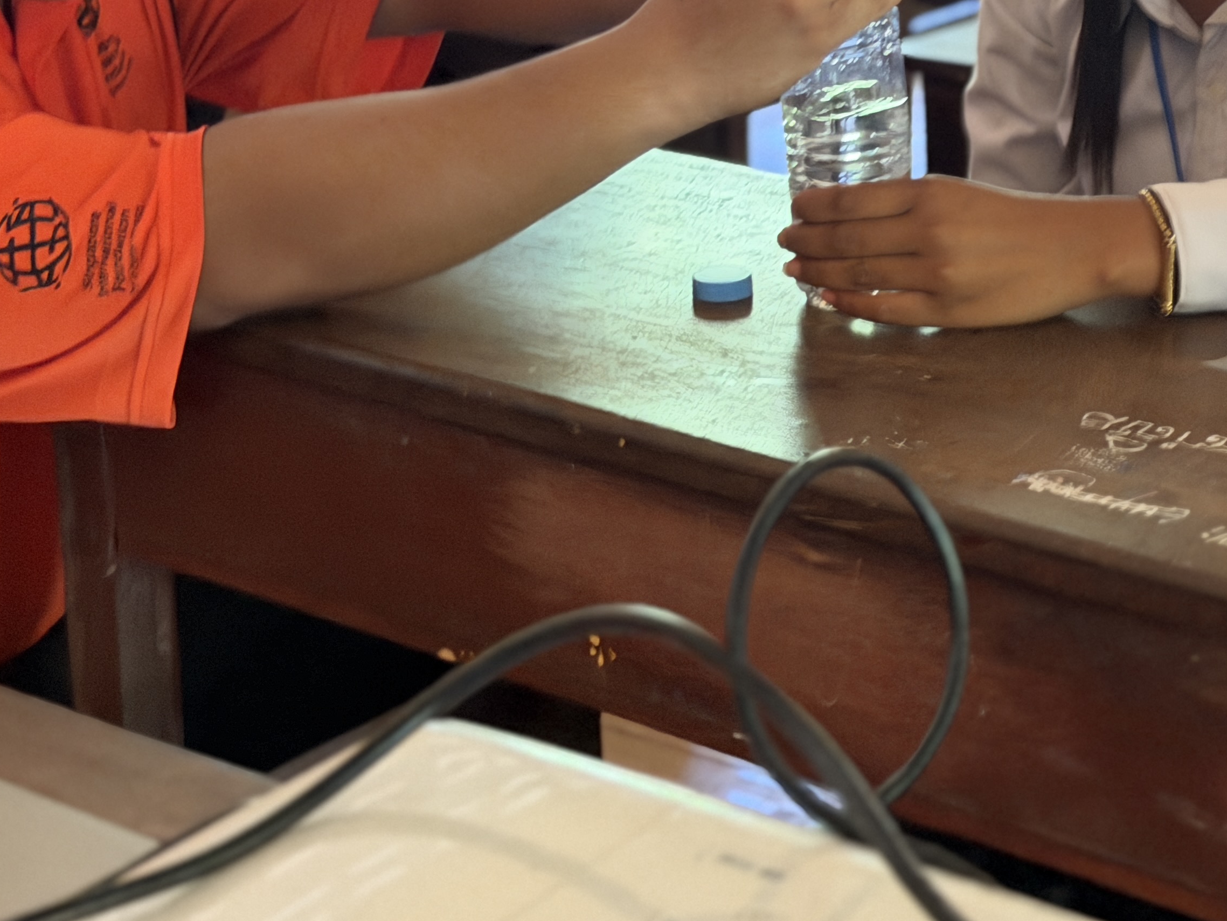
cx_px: 821
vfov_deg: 17.2
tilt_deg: -13.4
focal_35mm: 85
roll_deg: +1.1
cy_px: 194
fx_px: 3013
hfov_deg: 22.9
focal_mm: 6.76
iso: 640
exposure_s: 1/30
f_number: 1.78
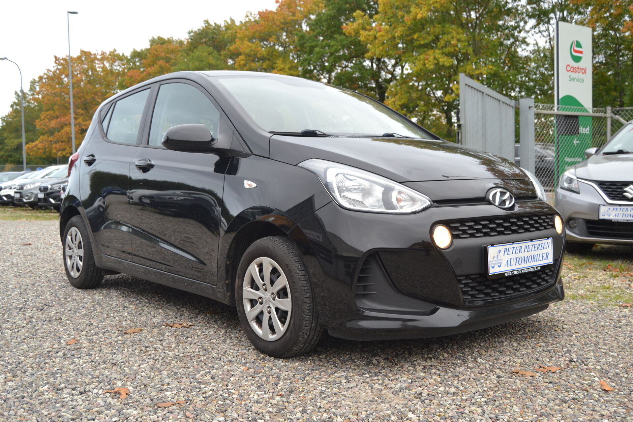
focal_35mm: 36
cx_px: 316
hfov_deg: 53.1
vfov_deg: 36.9
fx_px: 633
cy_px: 211
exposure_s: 1/125
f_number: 5.6
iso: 400
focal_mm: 24
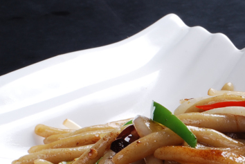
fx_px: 1479
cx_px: 282
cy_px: 163
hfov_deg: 9.4
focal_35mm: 217
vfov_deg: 6.3
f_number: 16
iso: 100
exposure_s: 1/125
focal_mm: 50
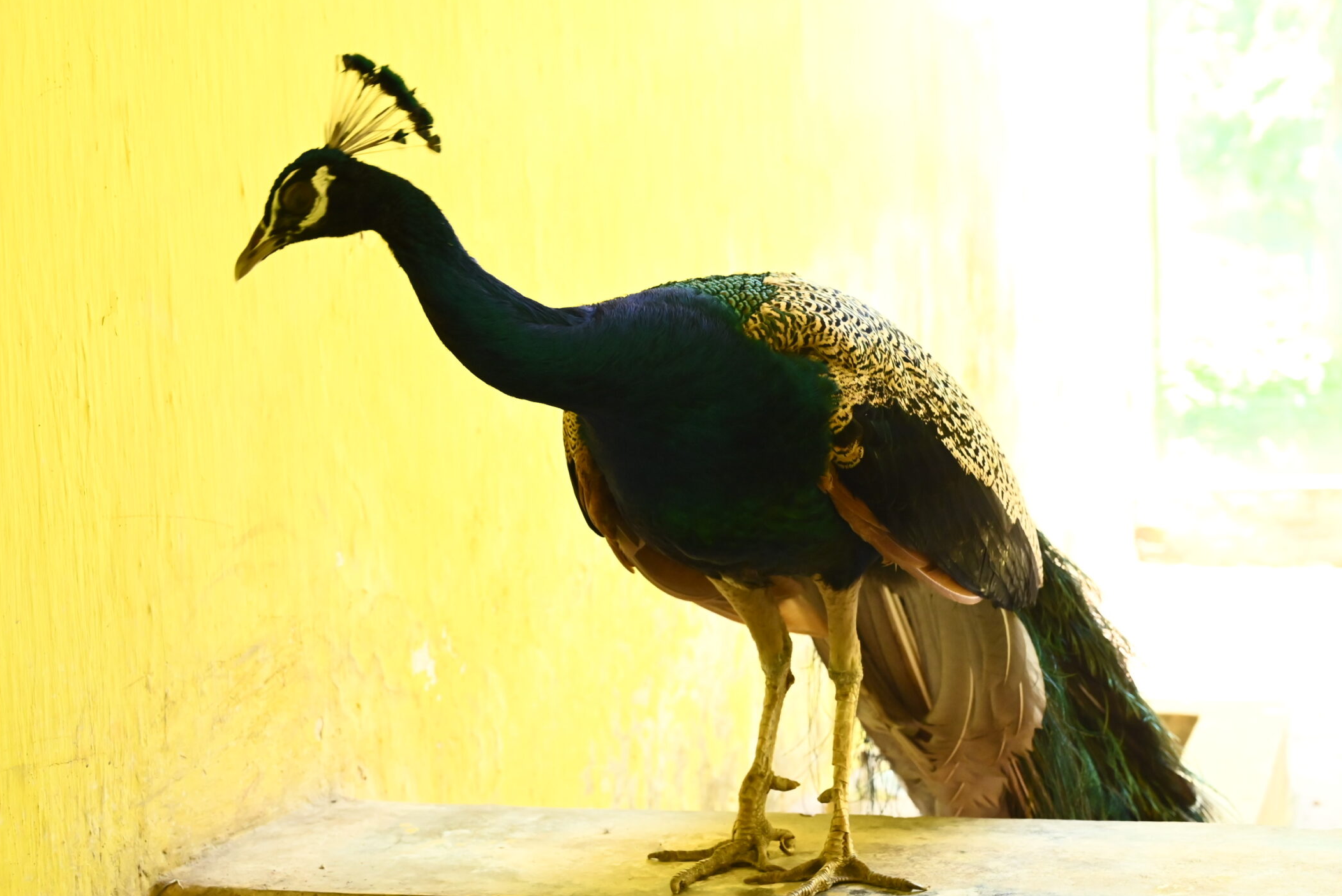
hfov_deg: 35.6
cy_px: 426
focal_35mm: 56
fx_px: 2088
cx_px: 736
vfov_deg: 24.2
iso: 4000
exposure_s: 1/320
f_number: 5.6
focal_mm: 46
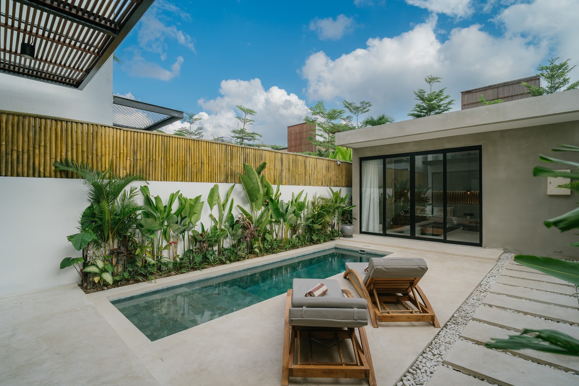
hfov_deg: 94.3
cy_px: 193
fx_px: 268
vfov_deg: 71.4
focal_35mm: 17
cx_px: 290
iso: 100
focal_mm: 16
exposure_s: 1/400
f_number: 3.5
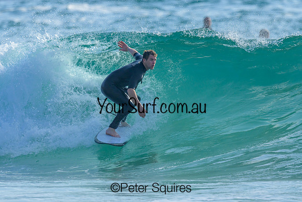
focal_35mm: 1101
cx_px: 147
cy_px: 82
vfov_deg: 1.3
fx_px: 9234
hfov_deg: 1.9
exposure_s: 1/2000
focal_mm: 800
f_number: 6.3
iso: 320
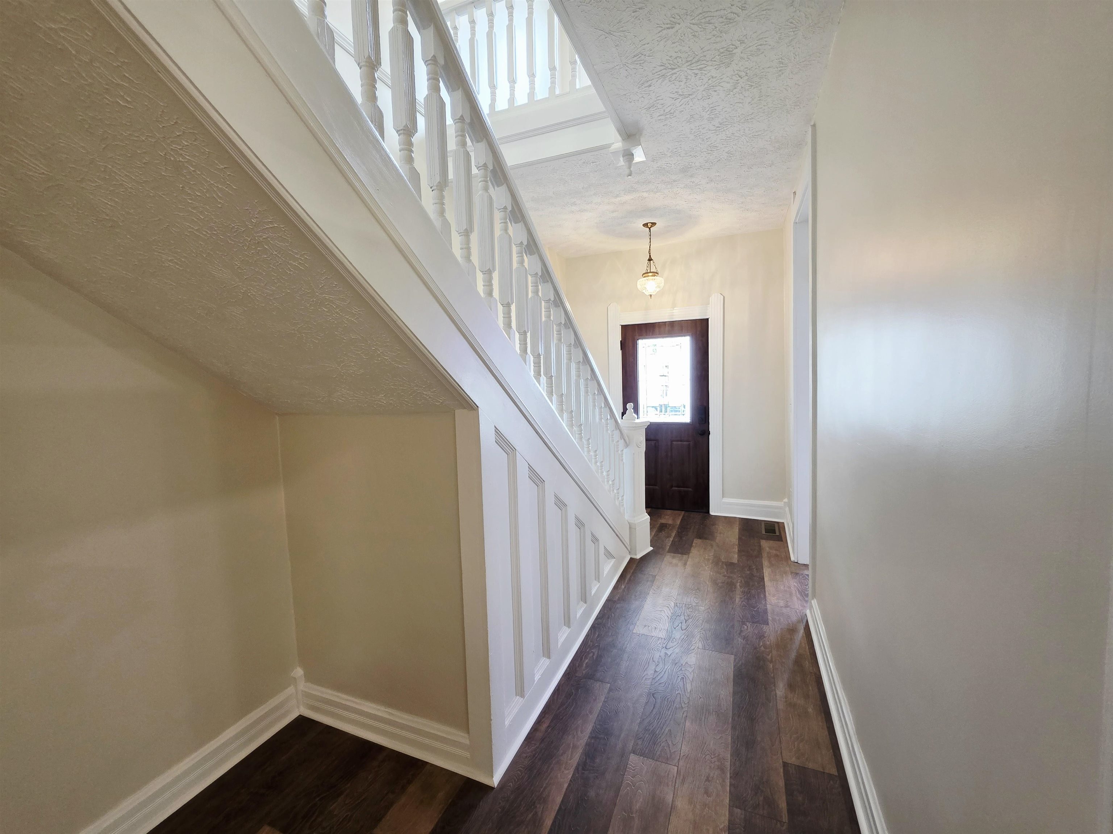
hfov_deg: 106.2
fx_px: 418
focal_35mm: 13
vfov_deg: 89.9
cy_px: 417
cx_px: 556
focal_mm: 2.2
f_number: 1.9
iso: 160
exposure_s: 1/60.2
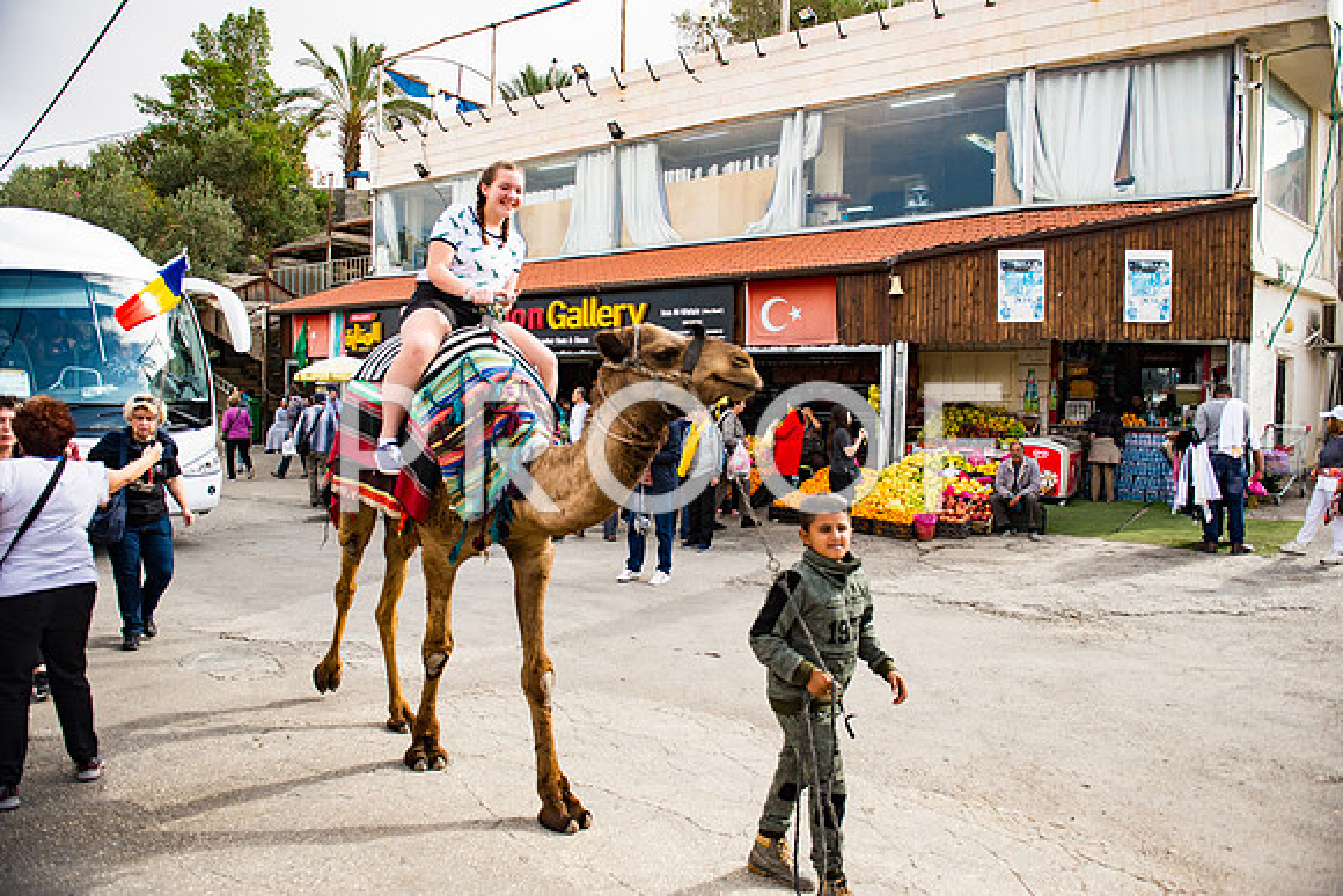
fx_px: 896
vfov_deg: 53.2
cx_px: 672
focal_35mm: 24
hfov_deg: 73.7
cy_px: 448
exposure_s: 1/1600
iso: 200
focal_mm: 24
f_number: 2.8
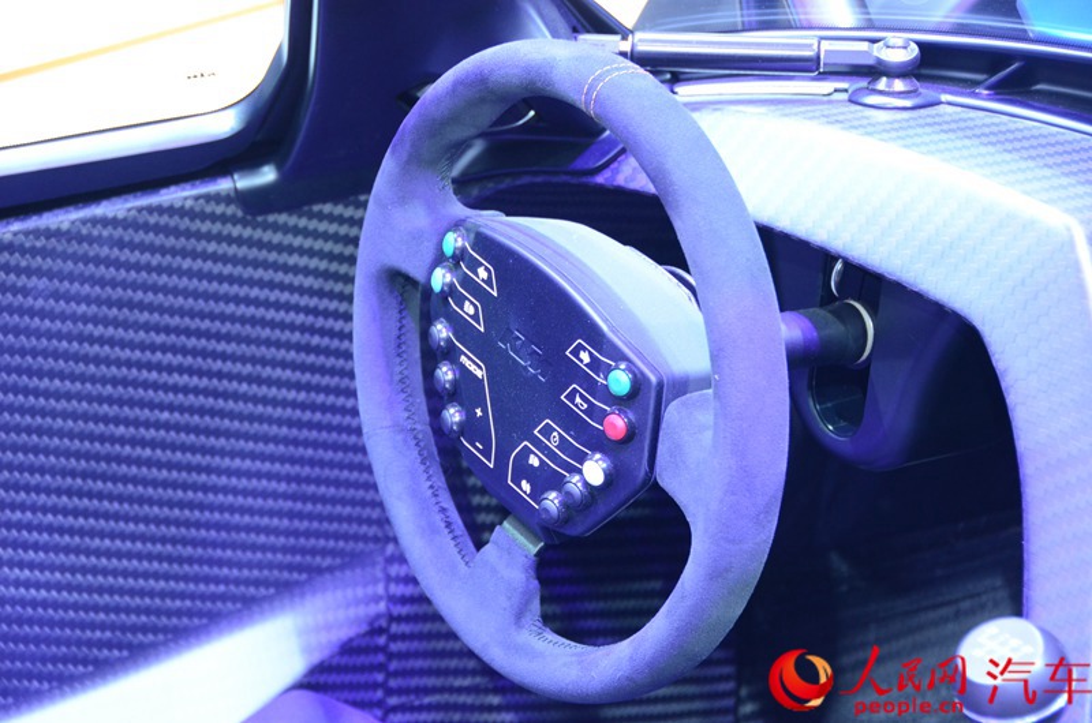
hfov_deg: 17.1
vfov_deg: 11.4
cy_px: 362
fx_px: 3633
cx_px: 546
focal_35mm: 120
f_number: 5
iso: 1400
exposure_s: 1/30
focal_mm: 80
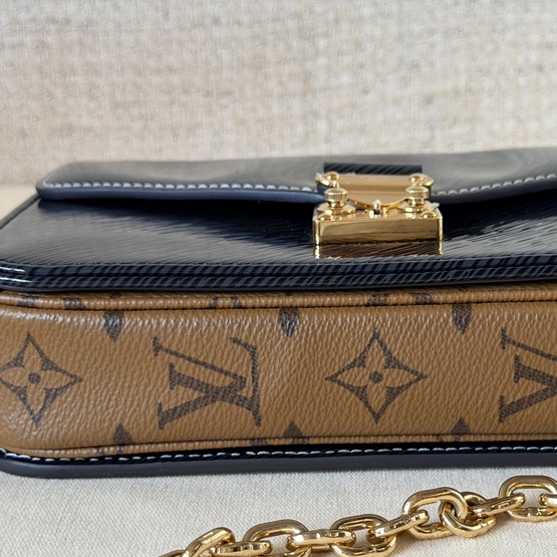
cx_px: 361
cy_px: 342
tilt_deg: -17.5
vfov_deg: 22.4
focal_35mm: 77
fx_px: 1402
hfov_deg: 22.4
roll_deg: +1.8
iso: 64
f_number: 1.78
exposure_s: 1/100
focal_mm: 6.76
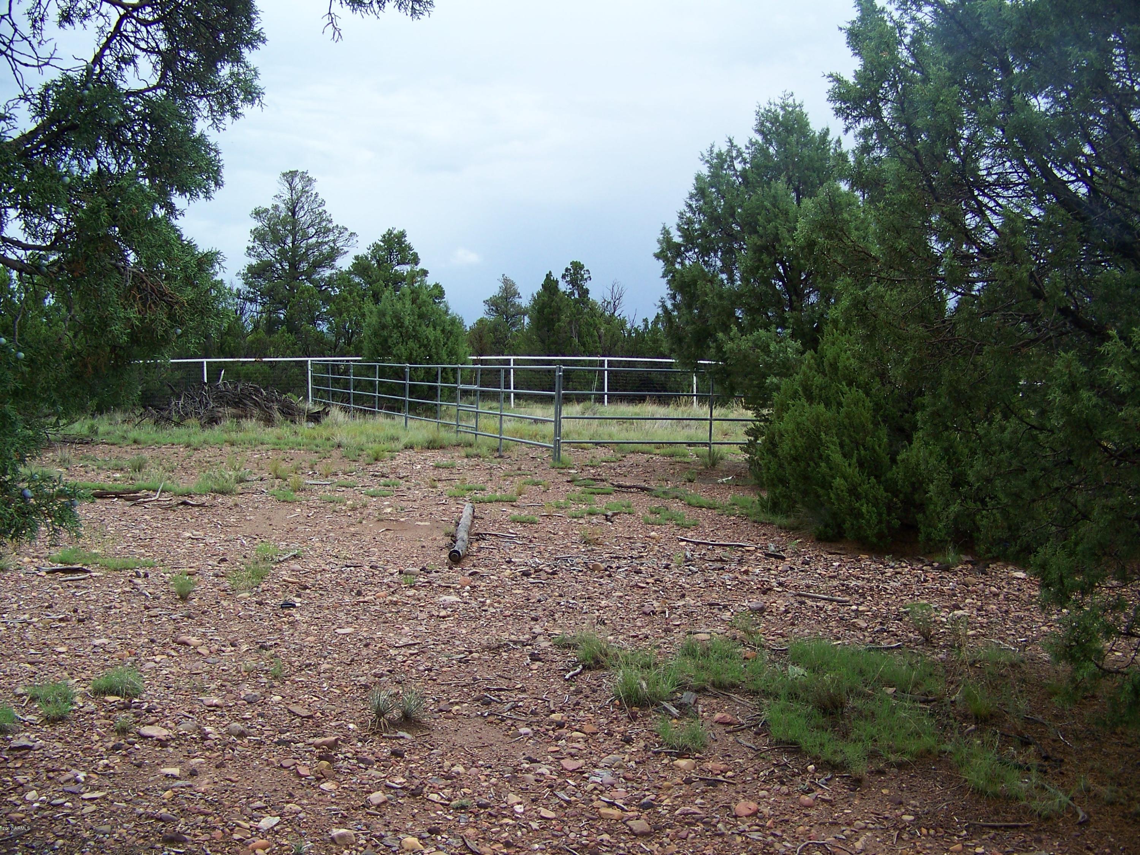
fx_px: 1186
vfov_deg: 39.7
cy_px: 428
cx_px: 570
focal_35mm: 36
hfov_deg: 51.4
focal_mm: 5.85
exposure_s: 1/500
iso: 64
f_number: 2.8
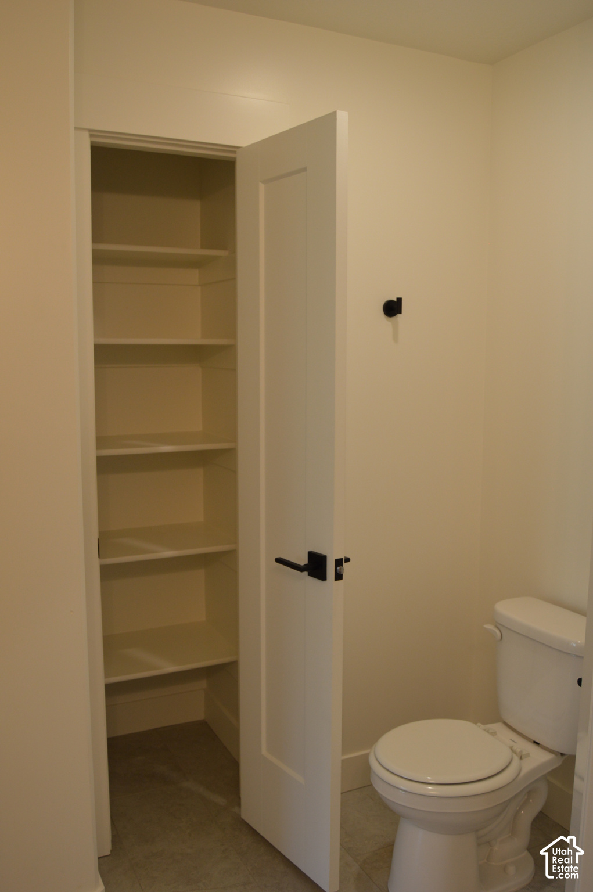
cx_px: 296
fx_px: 743
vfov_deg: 62.0
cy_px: 446
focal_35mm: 30
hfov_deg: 43.5
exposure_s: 1/100
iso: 400
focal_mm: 20
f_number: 4.5
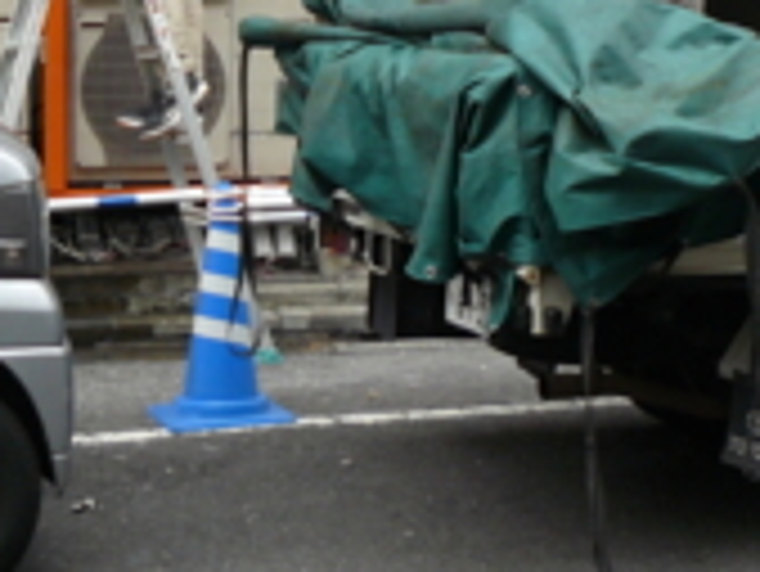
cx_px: 364
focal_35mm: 102
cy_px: -90
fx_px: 2241
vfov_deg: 14.1
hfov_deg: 19.2
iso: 100
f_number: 2.8
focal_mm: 6
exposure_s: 1/100
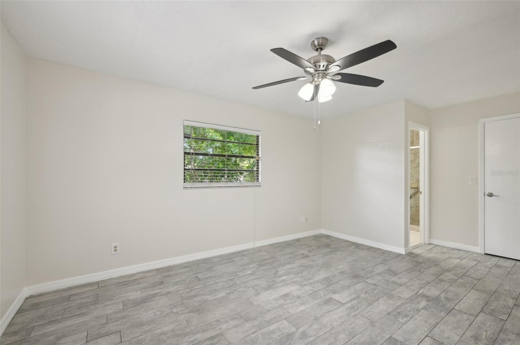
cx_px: 260
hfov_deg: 100.5
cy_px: 172
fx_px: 216
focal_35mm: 15
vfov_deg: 77.2
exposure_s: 1/25
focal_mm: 15
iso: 400
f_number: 8
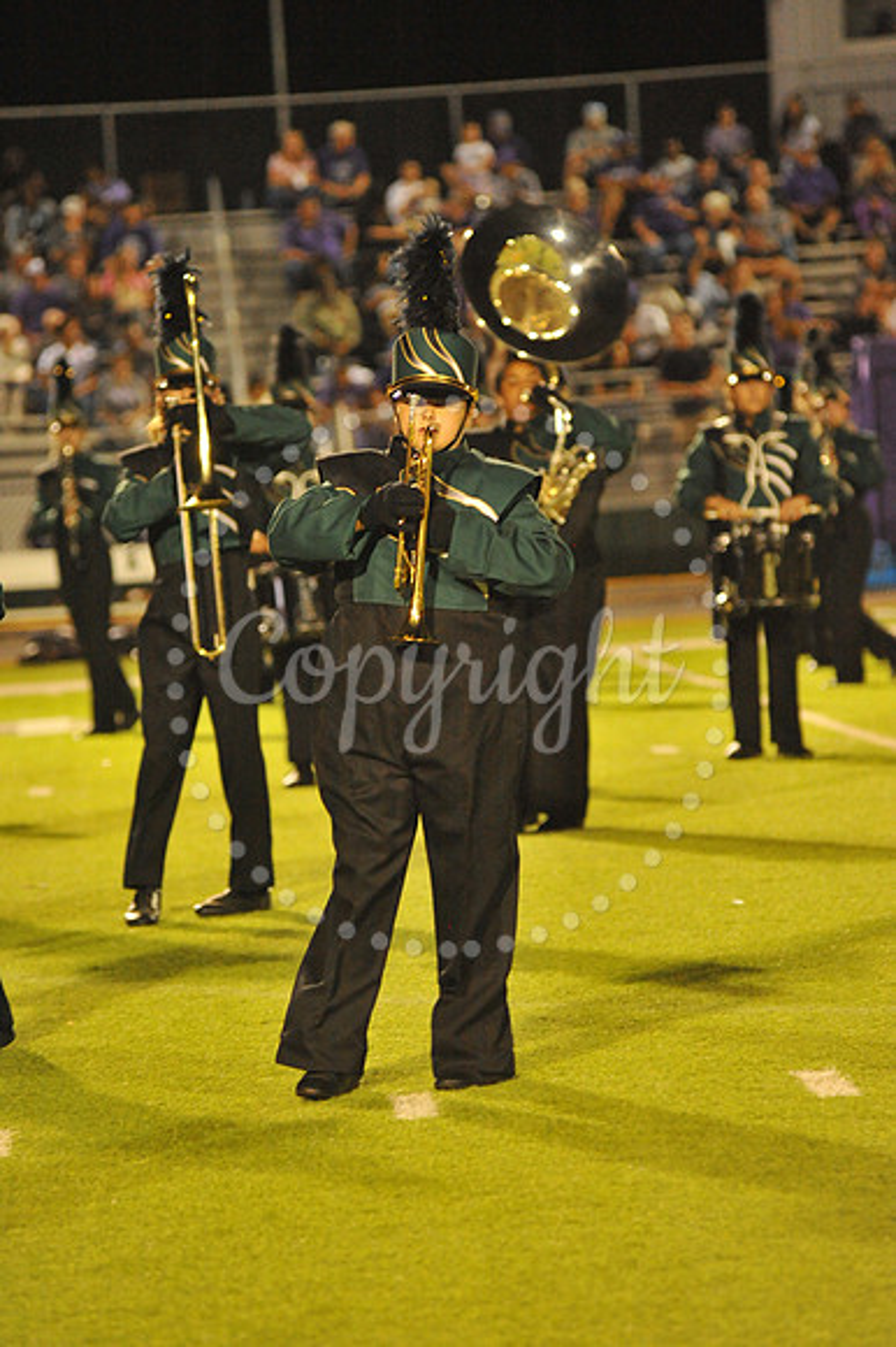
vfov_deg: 10.3
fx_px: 7475
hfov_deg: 6.9
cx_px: 448
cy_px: 674
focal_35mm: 200
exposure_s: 1/200
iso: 6400
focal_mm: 200
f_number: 5
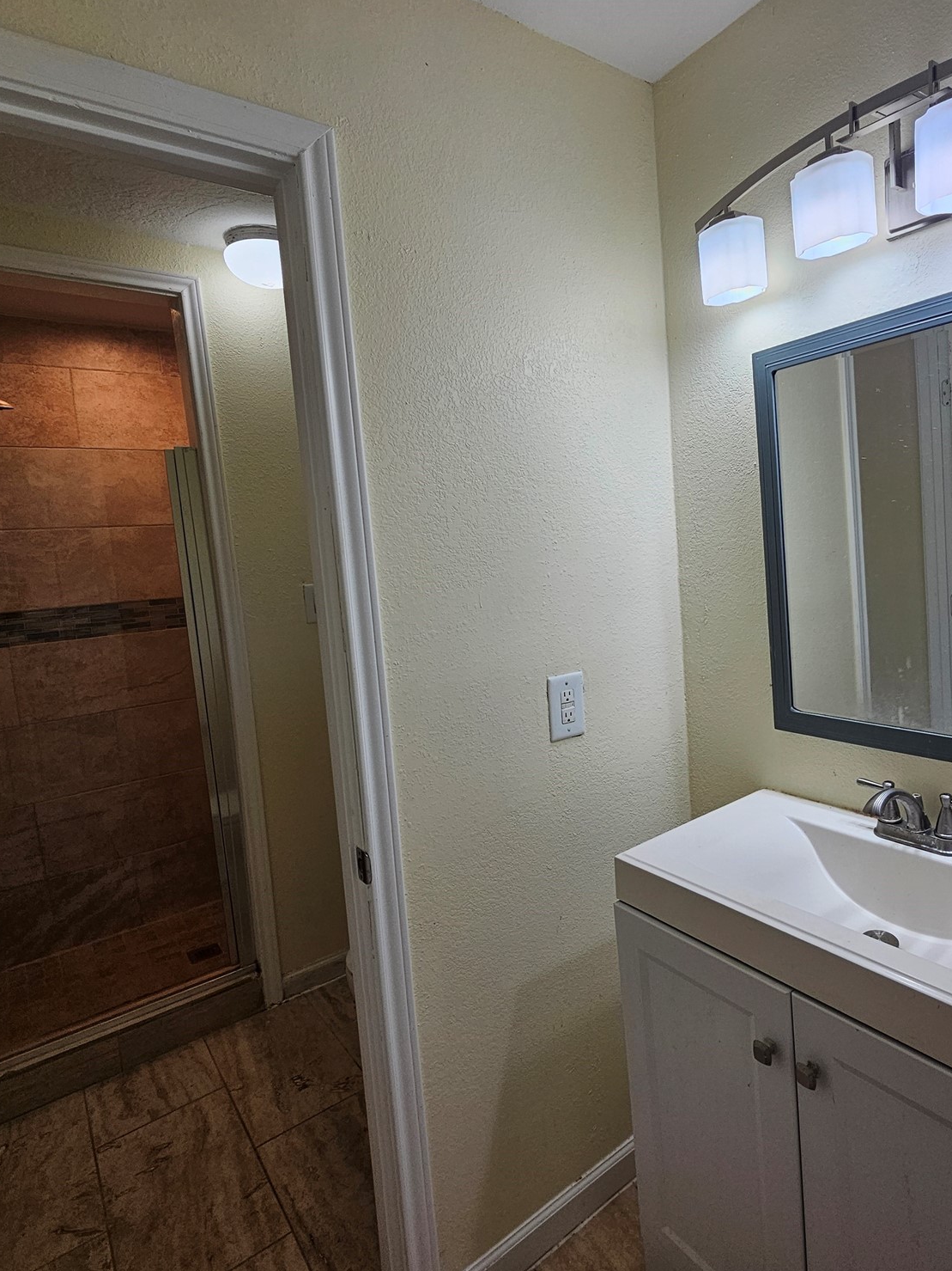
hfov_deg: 70.2
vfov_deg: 87.7
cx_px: 607
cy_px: 614
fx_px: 660
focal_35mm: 18
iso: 64
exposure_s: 1/120
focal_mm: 2.2
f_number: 2.2
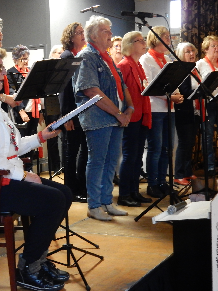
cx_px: 66
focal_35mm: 69
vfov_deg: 28.2
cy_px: 144
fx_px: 580
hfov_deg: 21.2
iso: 800
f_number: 4.5
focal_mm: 9
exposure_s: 1/8
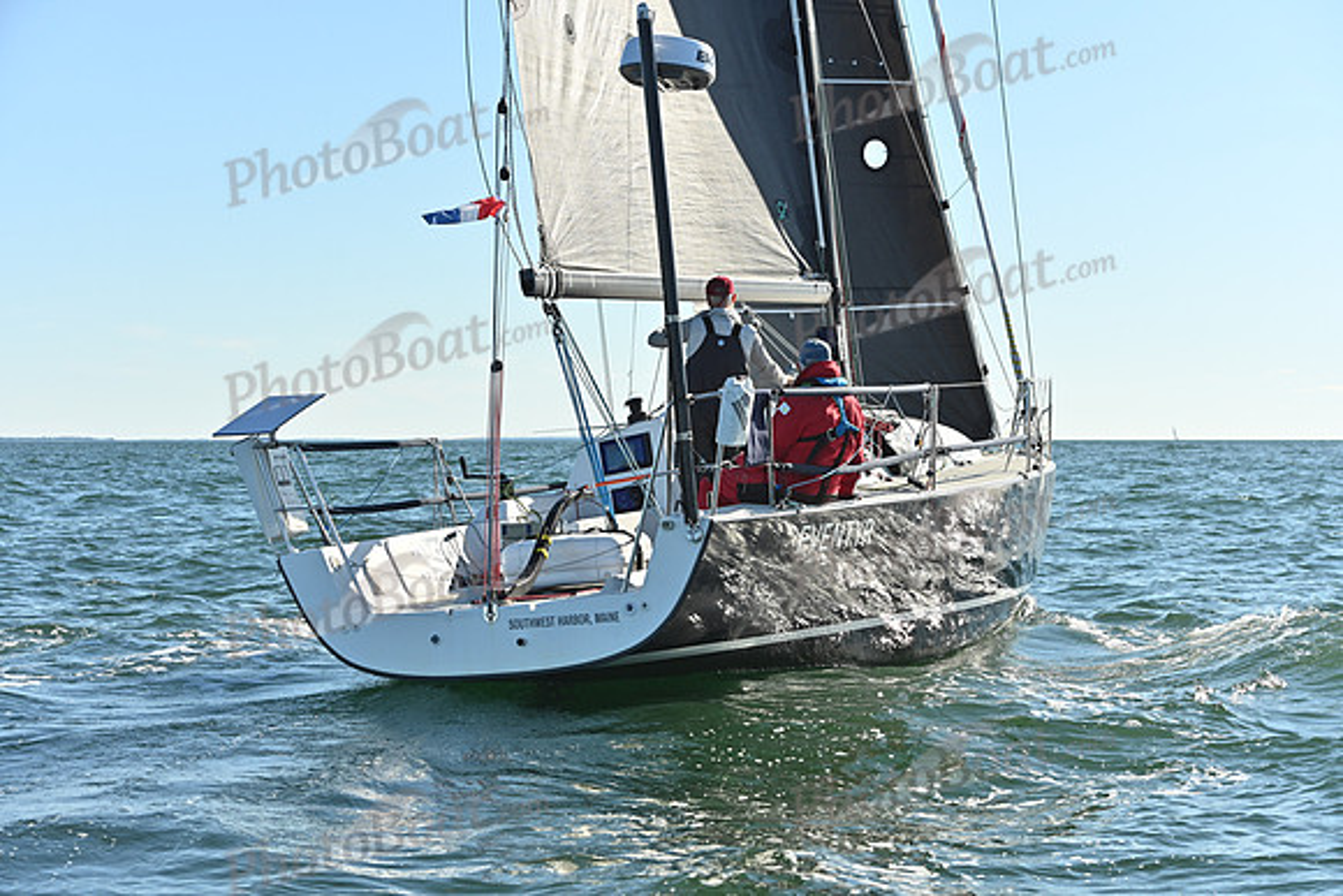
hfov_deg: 28.8
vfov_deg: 19.5
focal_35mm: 70
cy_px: 448
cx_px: 672
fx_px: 2612
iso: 320
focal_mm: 70
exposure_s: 1/1250
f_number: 5.6
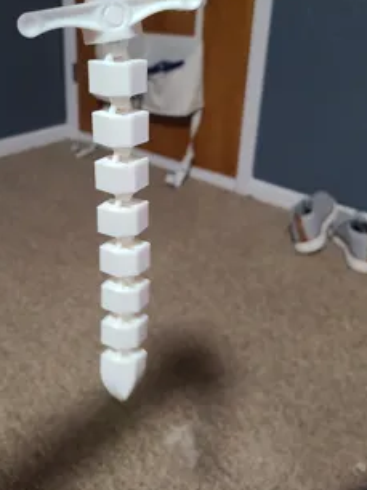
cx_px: 144
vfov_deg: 53.3
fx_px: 481
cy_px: 181
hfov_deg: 41.5
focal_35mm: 34
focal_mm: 5.4
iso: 640
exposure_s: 1/40
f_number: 1.8
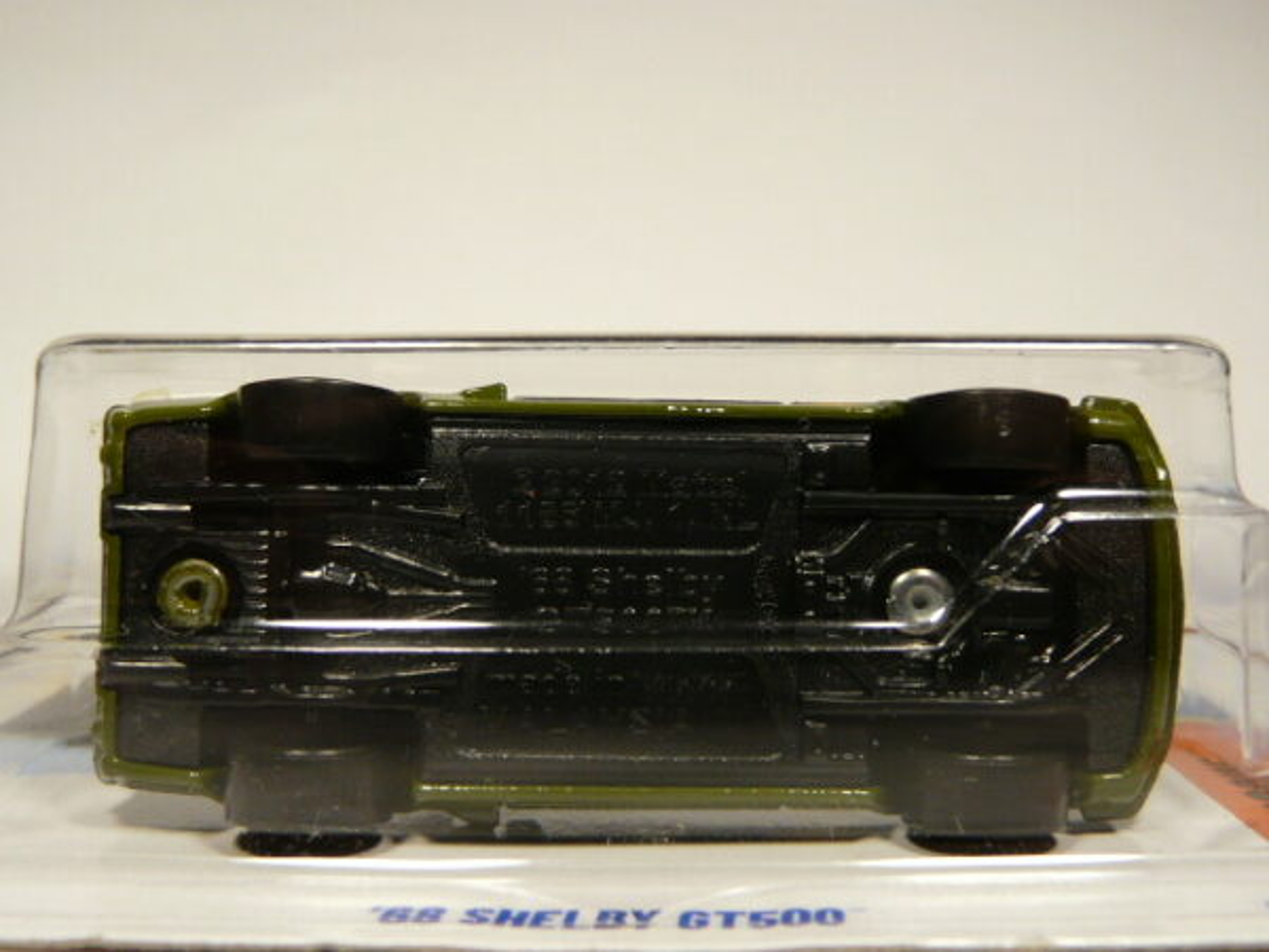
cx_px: 634
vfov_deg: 36.0
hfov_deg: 46.8
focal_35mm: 40
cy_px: 476
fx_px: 1466
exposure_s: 1/100
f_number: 2.8
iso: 100
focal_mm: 4.6
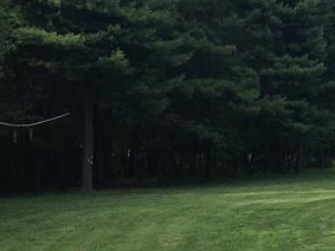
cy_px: 176
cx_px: 432
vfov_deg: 14.1
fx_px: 1016
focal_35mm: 105
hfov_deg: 17.6
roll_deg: -2.0
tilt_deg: -2.0
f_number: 2.2
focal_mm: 4.15
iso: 25
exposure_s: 1/582
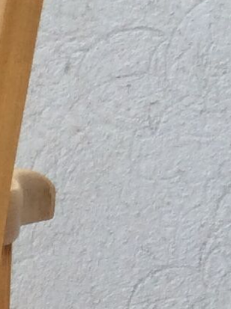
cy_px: 590
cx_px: -310
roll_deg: +0.8
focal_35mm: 201
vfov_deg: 9.3
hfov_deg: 7.0
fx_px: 1795
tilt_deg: -16.0
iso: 32
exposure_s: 1/172
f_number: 2.4
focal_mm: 3.3
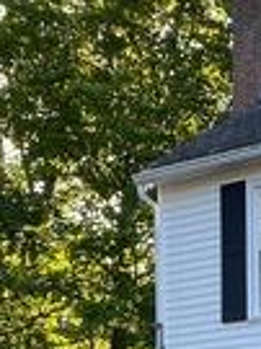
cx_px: 372
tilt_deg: -1.3
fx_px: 1238
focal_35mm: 123
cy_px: 646
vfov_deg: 14.1
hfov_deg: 11.6
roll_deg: +1.5
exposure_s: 1/169
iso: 32
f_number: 1.8
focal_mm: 4.25
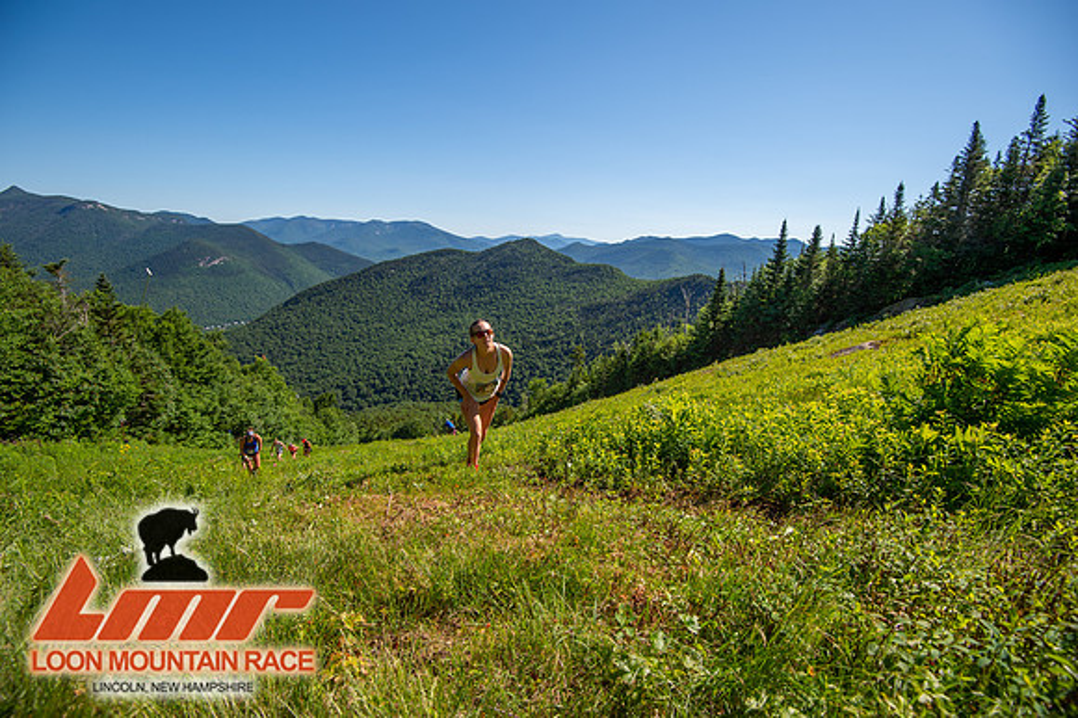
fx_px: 479
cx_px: 539
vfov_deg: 73.7
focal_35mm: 16
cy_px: 359
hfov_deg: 96.8
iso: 100
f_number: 5
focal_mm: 16
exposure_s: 1/640
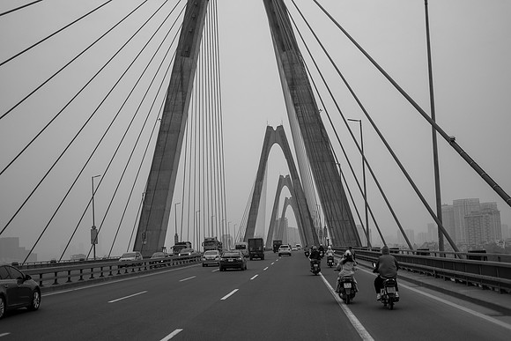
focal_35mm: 53
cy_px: 170
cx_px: 256
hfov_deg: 37.5
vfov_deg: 25.5
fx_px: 752
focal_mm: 35
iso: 160
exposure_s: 1/4000
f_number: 2
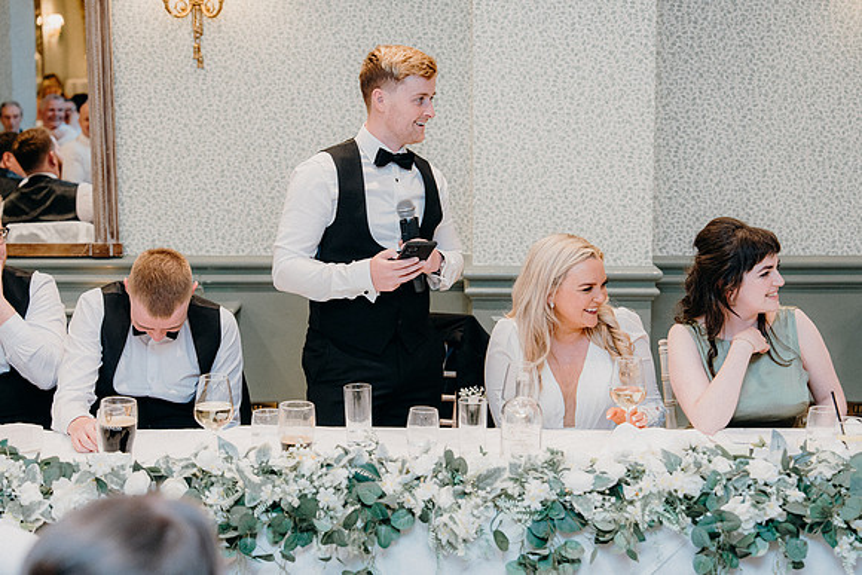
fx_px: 1509
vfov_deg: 21.6
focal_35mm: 63
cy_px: 288
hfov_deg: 31.9
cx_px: 431
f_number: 3.5
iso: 2500
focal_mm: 63
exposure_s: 1/160
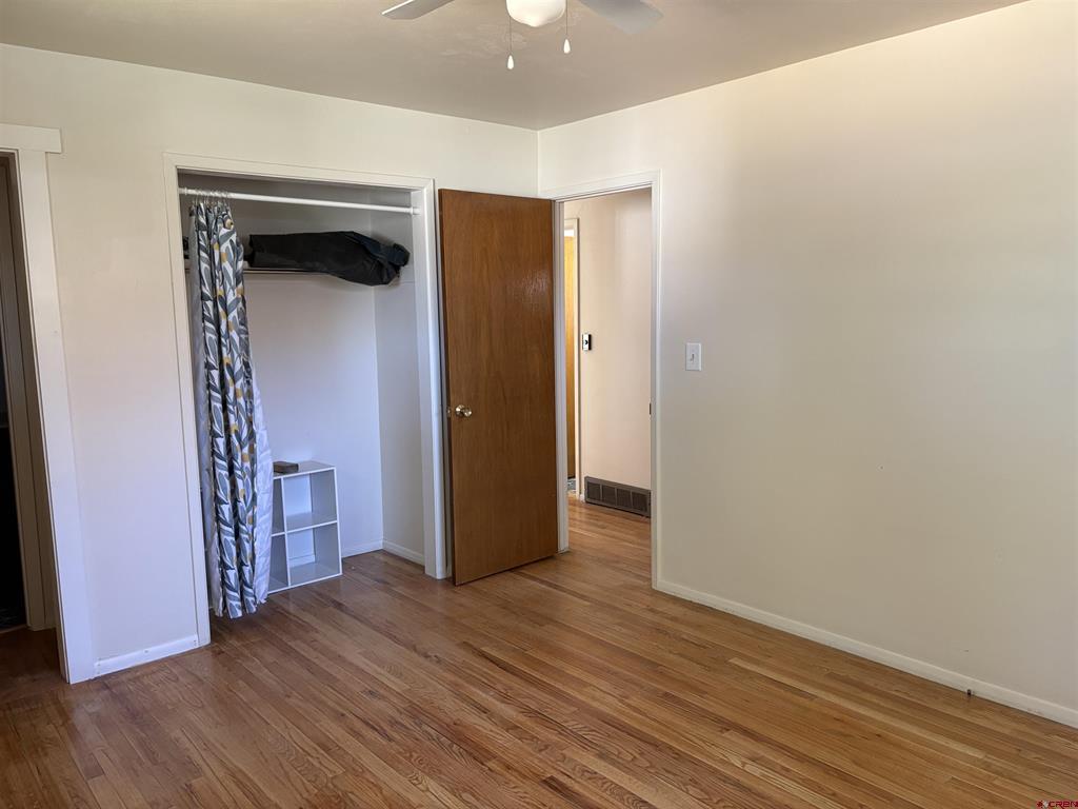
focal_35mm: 26
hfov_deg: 67.3
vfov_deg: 53.1
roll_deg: +1.1
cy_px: 404
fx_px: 810
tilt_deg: -8.3
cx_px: 539
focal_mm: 5.96
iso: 160
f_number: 1.6
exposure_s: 1/60
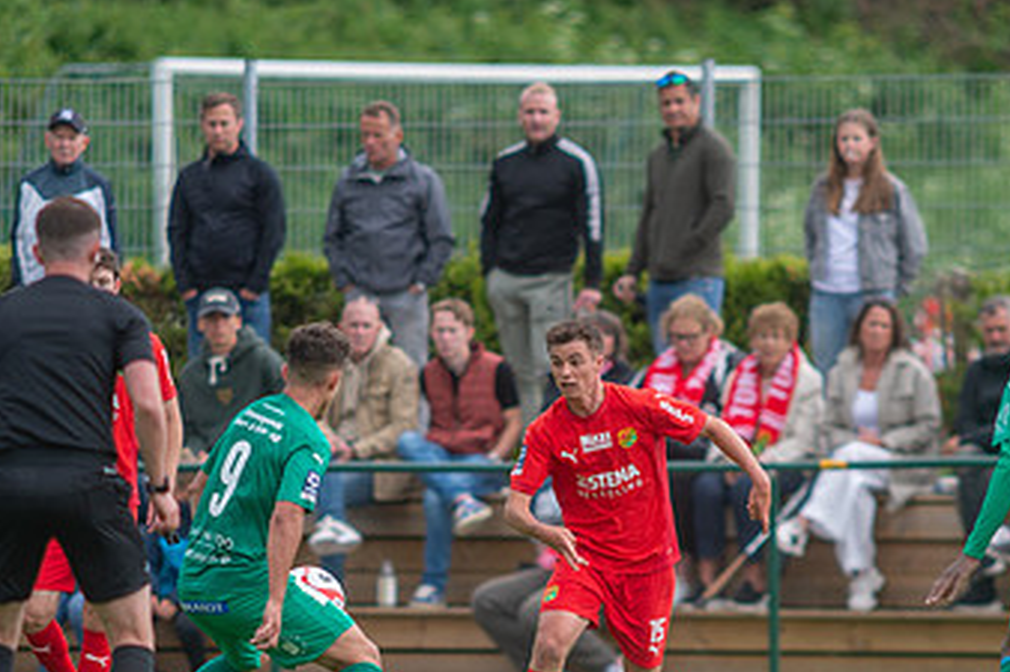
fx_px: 20217
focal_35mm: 721
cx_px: 601
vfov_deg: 1.9
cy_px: 499
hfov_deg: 2.9
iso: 800
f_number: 4
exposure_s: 1/1250
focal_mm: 420
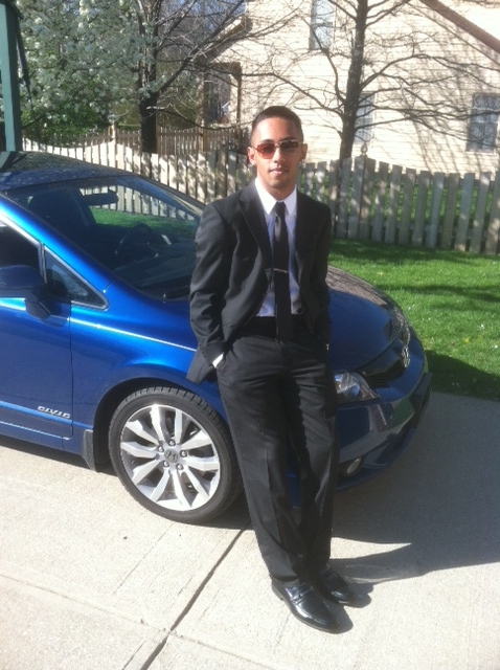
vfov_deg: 52.7
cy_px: 335
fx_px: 676
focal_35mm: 35
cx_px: 250
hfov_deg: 40.6
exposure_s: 1/435
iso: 80
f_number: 2.8
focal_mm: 3.85
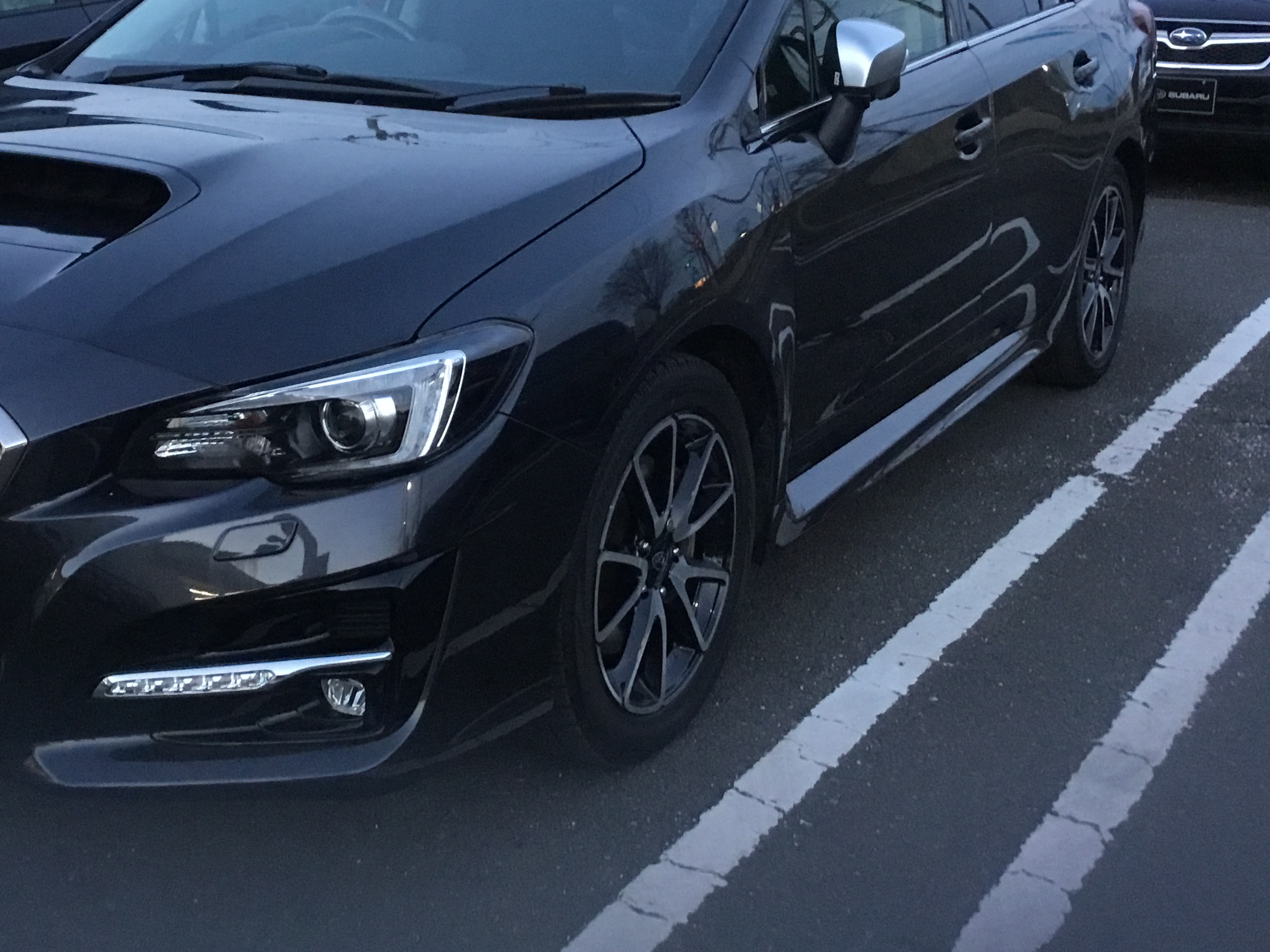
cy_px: 312
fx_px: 1798
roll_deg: -1.8
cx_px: 432
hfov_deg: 38.5
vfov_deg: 29.5
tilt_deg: -10.0
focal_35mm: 49
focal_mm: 3.3
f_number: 2.4
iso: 200
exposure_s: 1/30
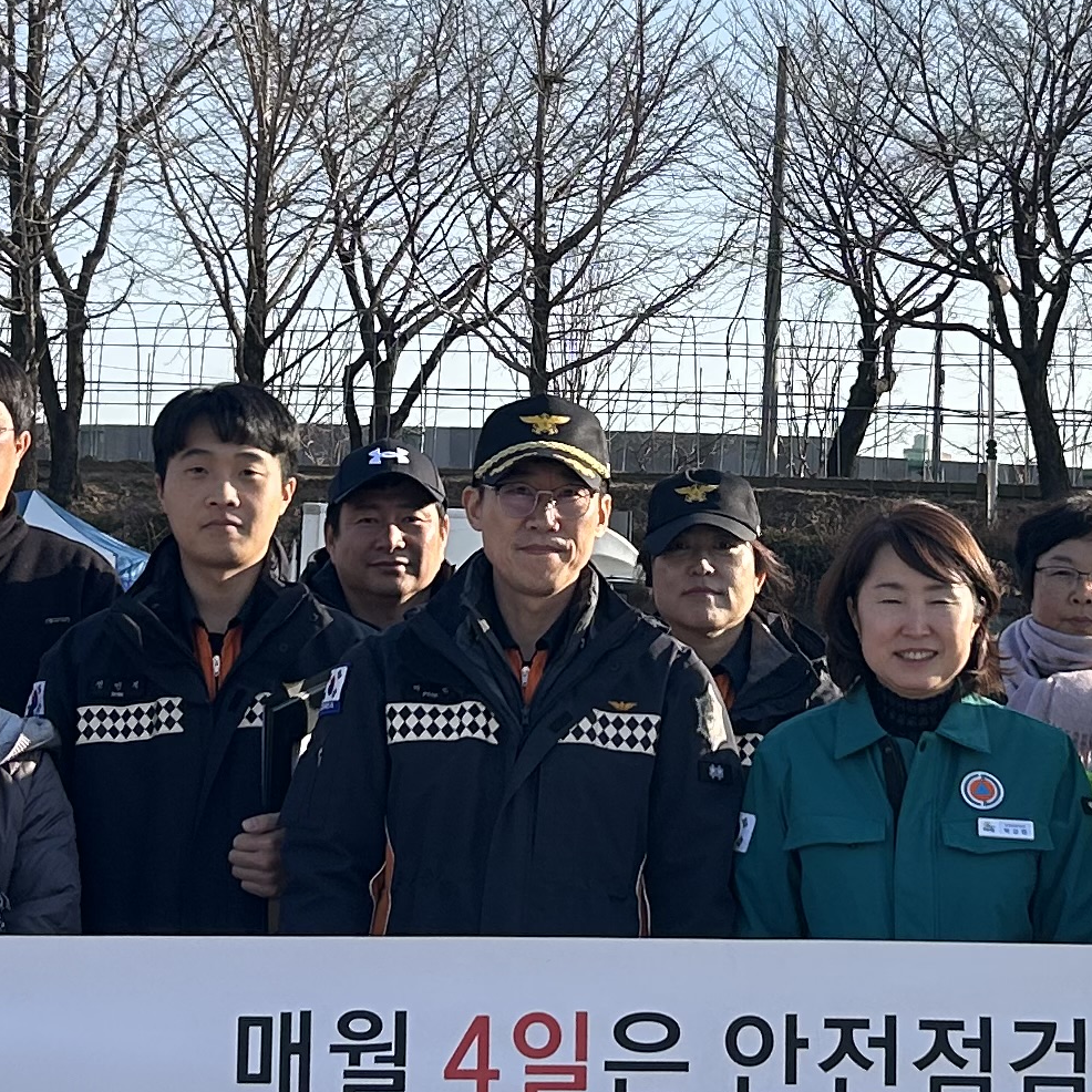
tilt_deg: +6.6
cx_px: 705
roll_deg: -0.7
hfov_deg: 18.4
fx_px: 3355
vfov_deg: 18.3
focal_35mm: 94
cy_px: 205
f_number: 1.5
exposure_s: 1/3165
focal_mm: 5.7
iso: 50
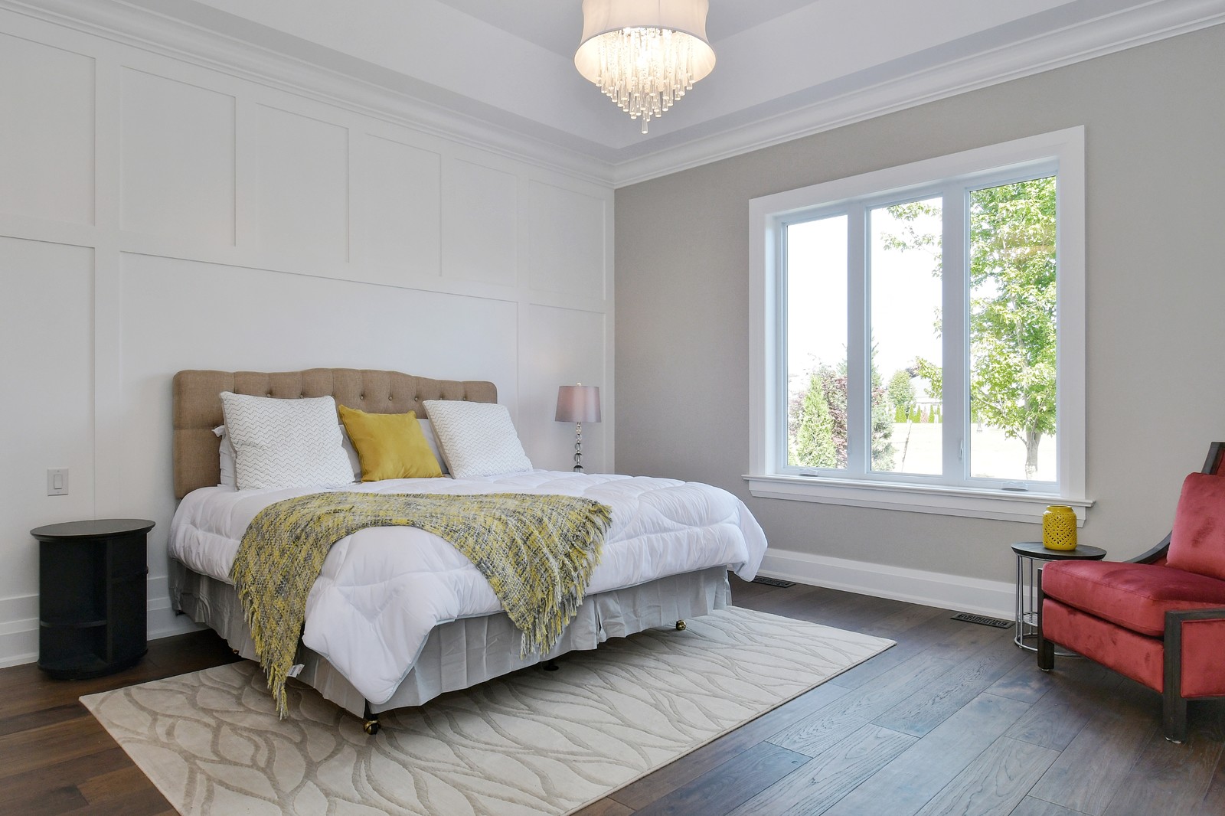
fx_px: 714
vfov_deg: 59.5
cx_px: 612
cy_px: 408
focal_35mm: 21
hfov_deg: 81.2
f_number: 8
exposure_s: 1/100
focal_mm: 14
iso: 320
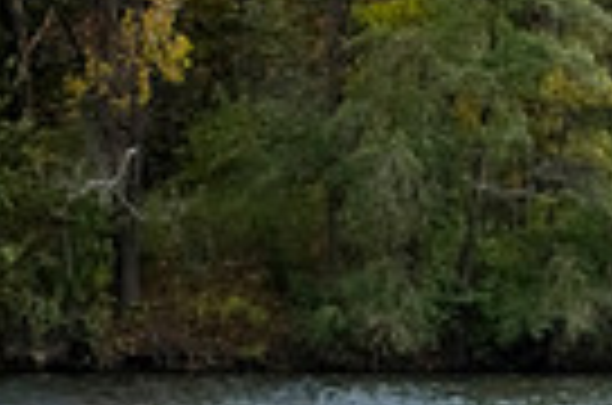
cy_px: 772
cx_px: 994
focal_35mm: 342
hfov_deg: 6.0
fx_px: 5800
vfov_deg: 4.0
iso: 800
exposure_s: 1/640
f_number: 13
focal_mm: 80
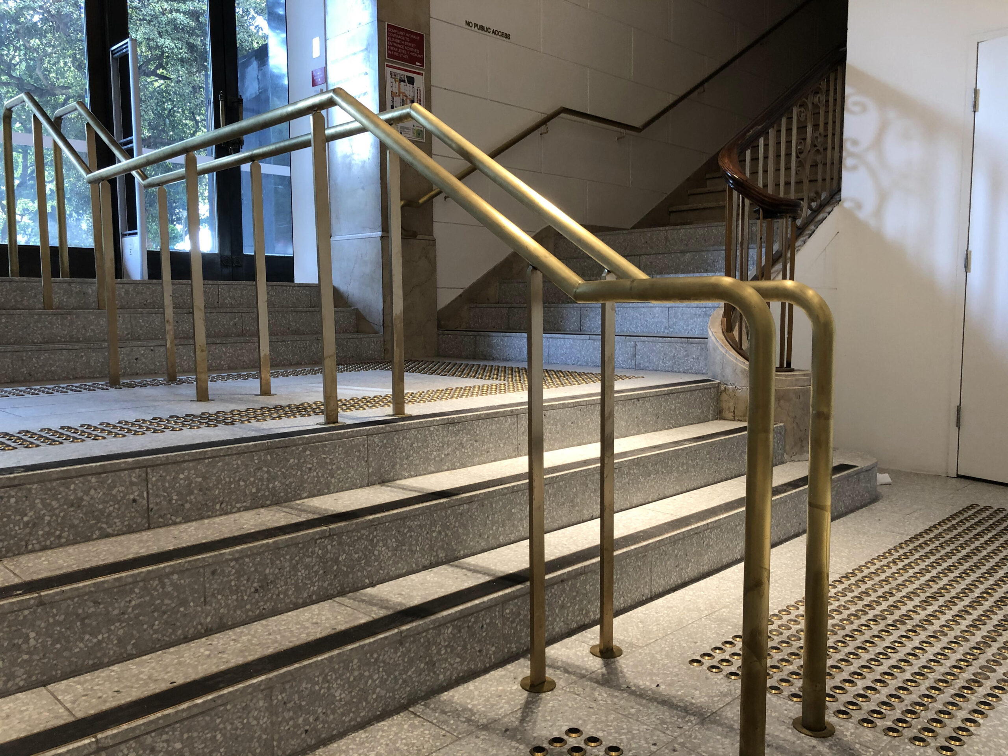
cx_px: 504
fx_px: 815
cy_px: 378
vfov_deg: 49.7
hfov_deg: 63.4
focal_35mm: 28
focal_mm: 4
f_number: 1.8
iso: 20
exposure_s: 1/32
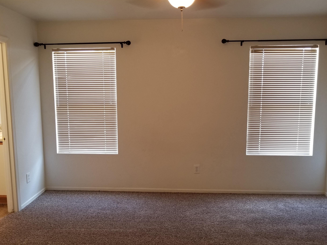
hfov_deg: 63.4
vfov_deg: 49.7
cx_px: 170
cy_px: 129
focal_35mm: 28
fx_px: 264
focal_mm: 4.25
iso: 160
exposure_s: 1/30
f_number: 1.7
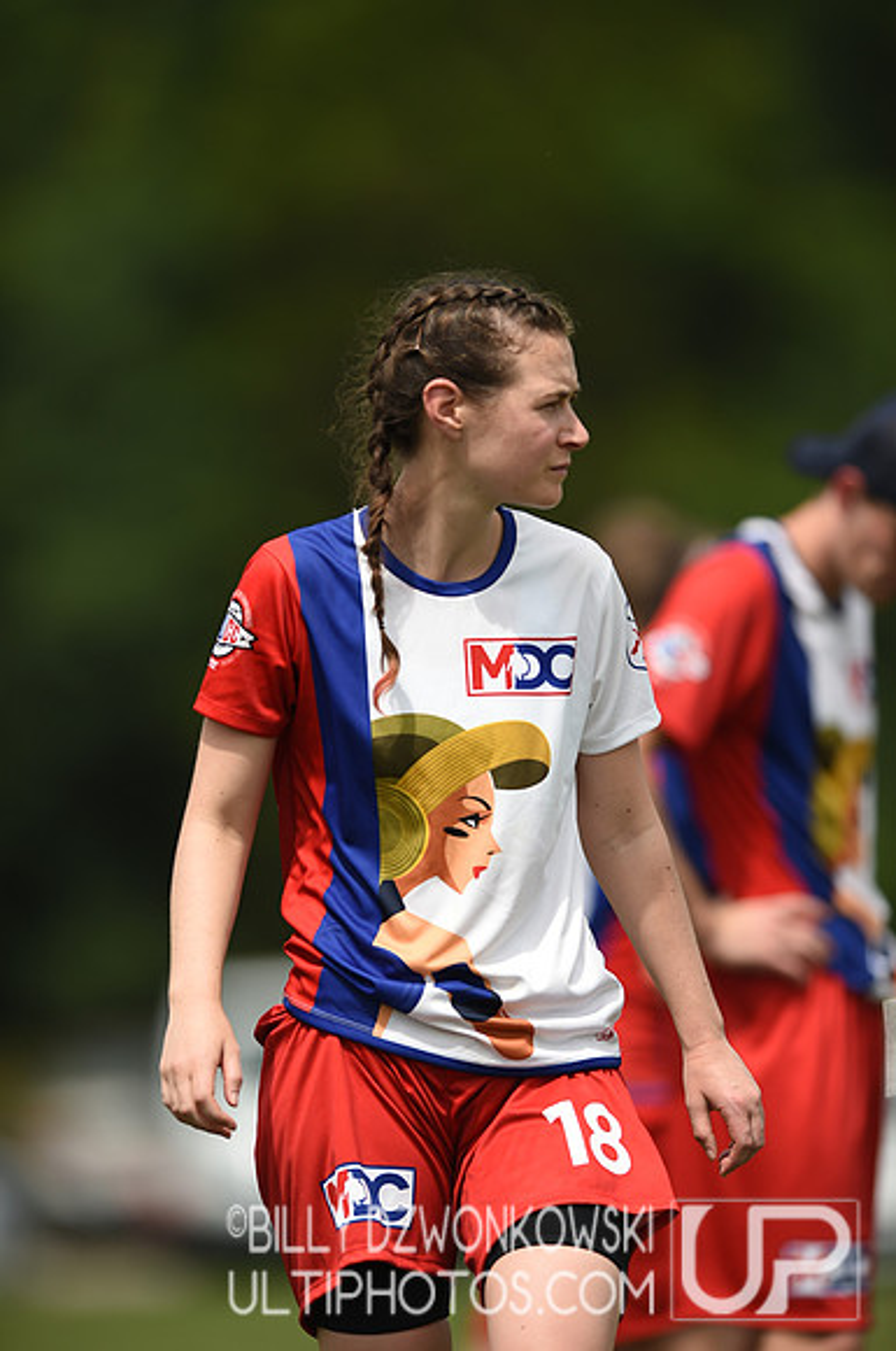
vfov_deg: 5.2
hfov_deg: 3.4
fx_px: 14977
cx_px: 448
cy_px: 676
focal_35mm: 400
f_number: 2.8
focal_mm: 400
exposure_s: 1/2500
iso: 100
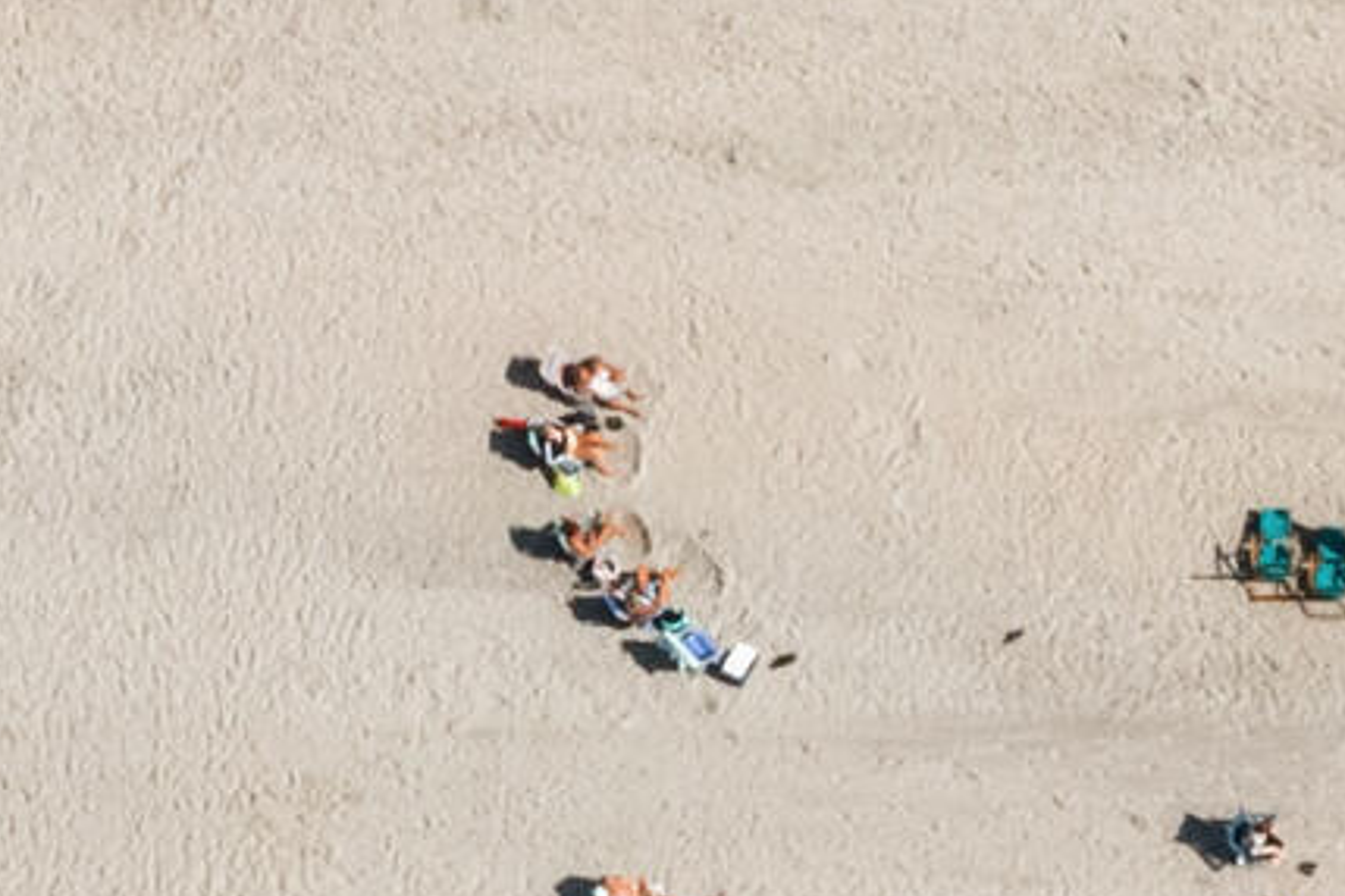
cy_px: 1064
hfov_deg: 10.4
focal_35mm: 196
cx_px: 1317
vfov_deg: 7.0
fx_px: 7322
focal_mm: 10.26
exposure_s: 1/800
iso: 400
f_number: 11
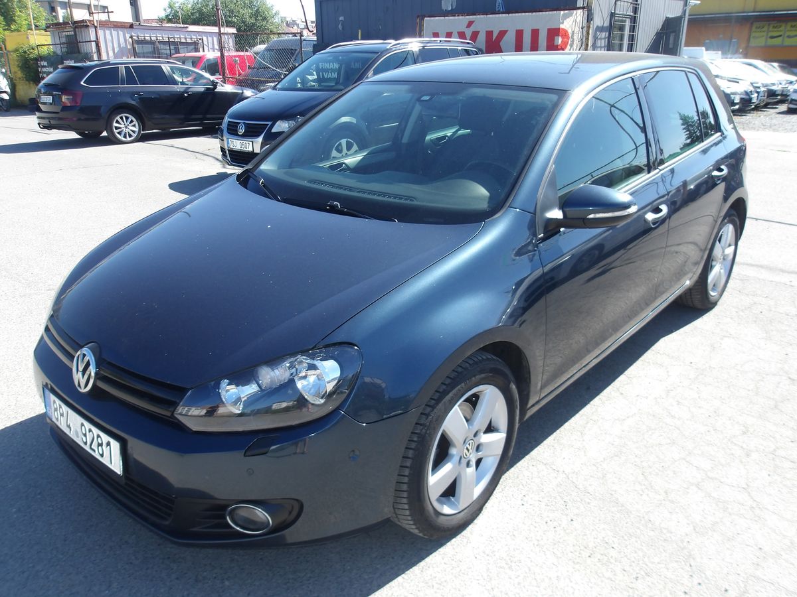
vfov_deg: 51.4
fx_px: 622
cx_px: 398
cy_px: 298
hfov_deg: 65.3
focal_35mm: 27
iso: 100
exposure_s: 1/471
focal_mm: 4.9
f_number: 3
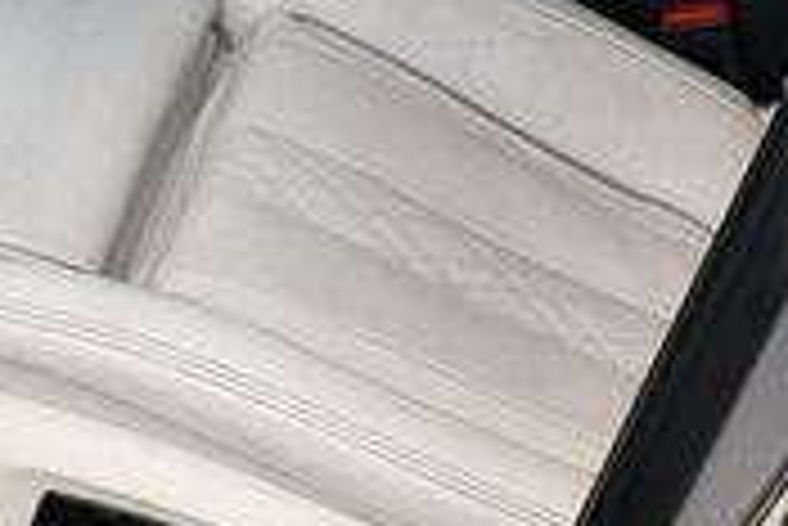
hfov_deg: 15.3
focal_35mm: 132
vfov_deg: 10.2
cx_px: 68
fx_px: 2892
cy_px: -153
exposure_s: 1/250
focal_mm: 18
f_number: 5.6
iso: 250
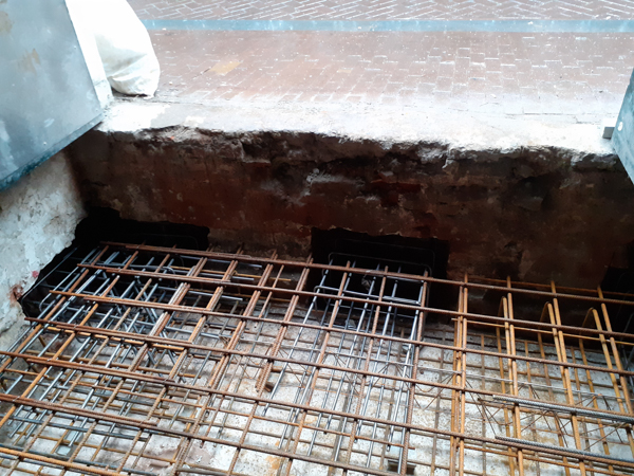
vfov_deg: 51.4
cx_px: 317
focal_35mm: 27
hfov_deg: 65.3
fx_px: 495
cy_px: 238
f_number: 1.9
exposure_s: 1/50
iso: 200
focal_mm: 3.6
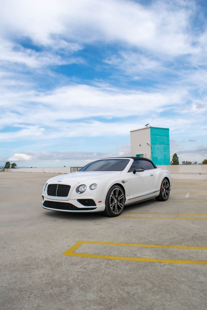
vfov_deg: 67.4
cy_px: 155
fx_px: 233
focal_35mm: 27
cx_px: 104
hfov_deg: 47.9
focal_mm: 18
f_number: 7.1
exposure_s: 1/2000
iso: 400
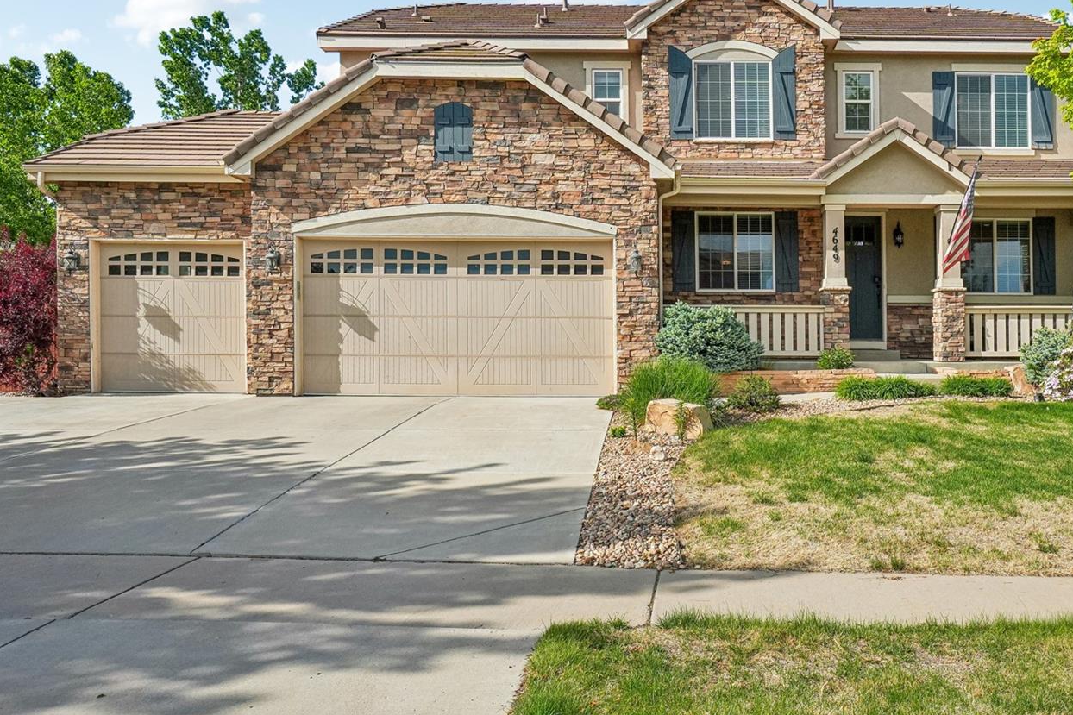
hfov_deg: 66.3
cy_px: 265
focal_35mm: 27
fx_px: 805
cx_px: 675
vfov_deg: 47.4
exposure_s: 1/1600
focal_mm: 14
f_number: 8
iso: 400
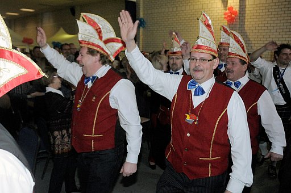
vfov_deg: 47.8
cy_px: 96
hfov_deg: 67.4
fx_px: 218
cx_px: 146
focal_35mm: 27
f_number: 3.5
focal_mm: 18
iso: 2500
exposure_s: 1/80
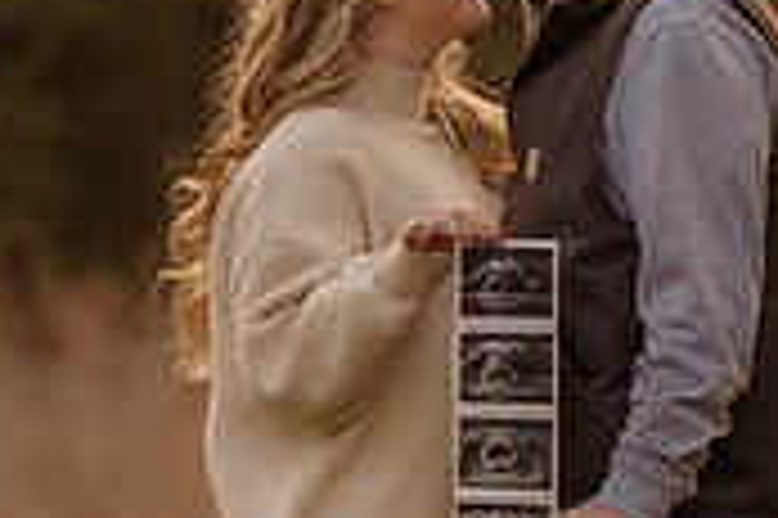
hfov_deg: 4.8
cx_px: 382
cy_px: 369
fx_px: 9197
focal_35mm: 426
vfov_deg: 3.2
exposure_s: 1/1000
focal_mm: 85
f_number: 1.4
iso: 320
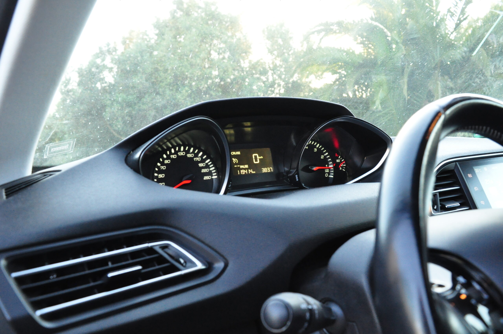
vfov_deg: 43.5
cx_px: 252
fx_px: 419
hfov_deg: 62.0
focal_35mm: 30
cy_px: 167
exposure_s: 1/125
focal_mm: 20
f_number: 5.6
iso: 2000
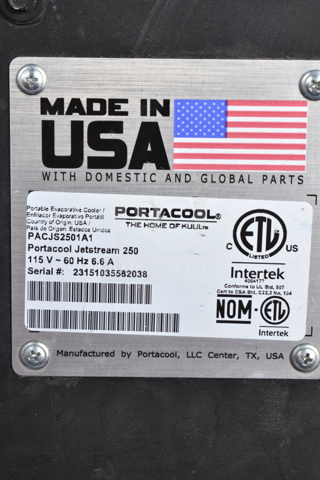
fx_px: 1100
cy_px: 240
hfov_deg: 16.6
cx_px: 160
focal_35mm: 82
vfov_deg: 24.6
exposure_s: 1/100
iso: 1100
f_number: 5.6
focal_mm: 55
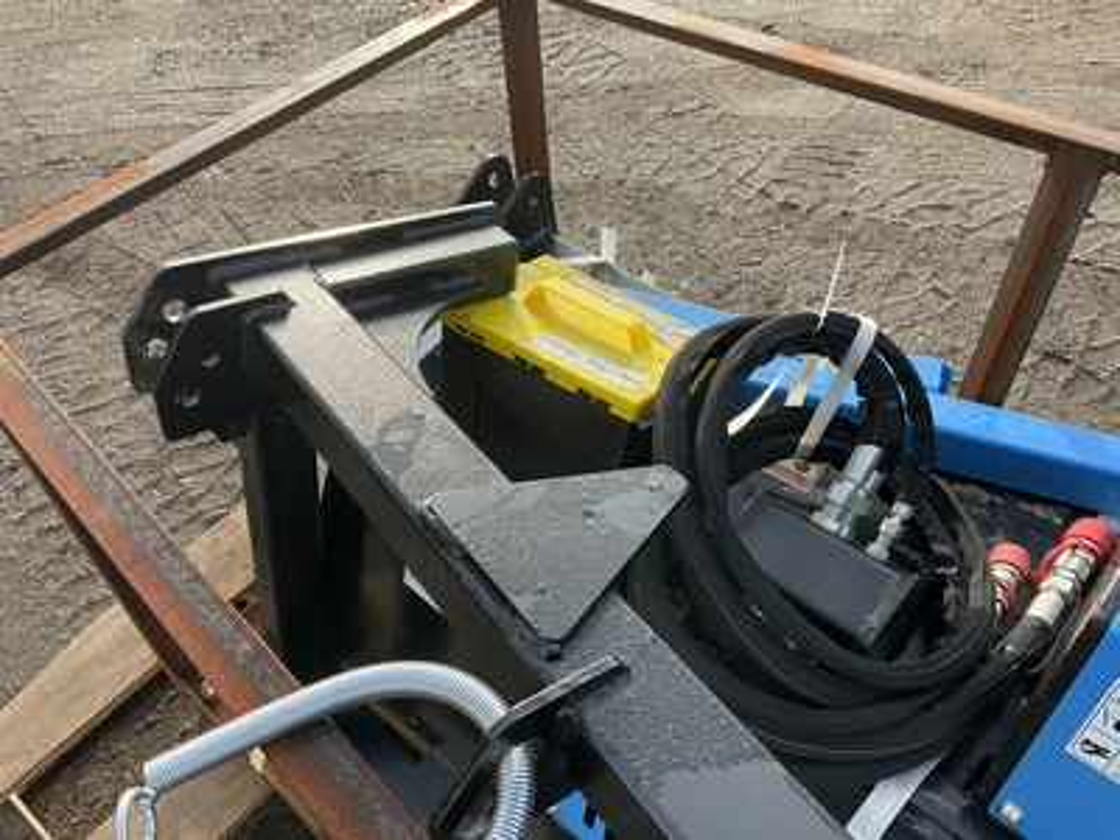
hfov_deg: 61.7
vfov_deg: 48.2
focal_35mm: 29
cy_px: 420
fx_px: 938
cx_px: 560
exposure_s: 1/375
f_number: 1.8
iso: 25
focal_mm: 3
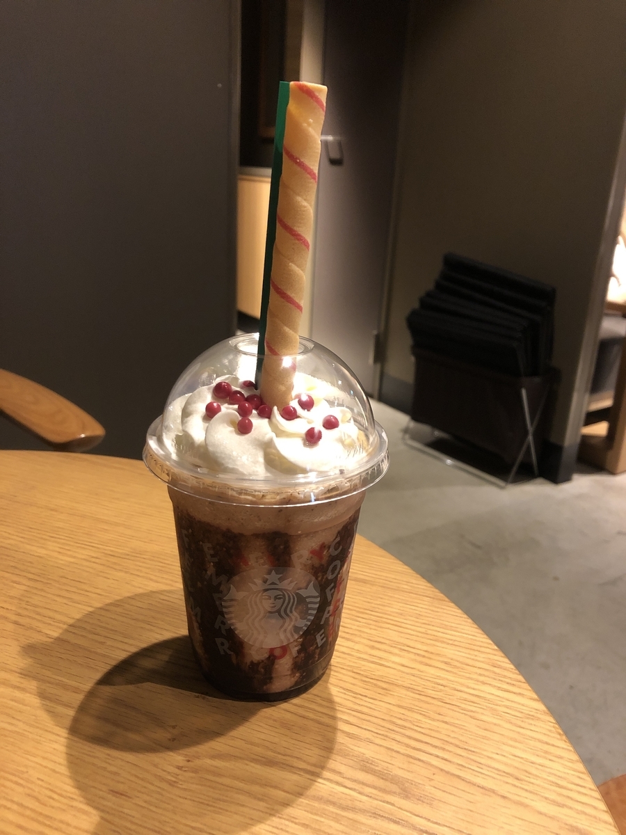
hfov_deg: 49.7
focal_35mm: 28
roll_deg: -3.5
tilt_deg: -18.8
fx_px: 675
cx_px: 313
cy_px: 418
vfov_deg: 63.4
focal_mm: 3.99
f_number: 1.8
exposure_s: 1/13
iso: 100
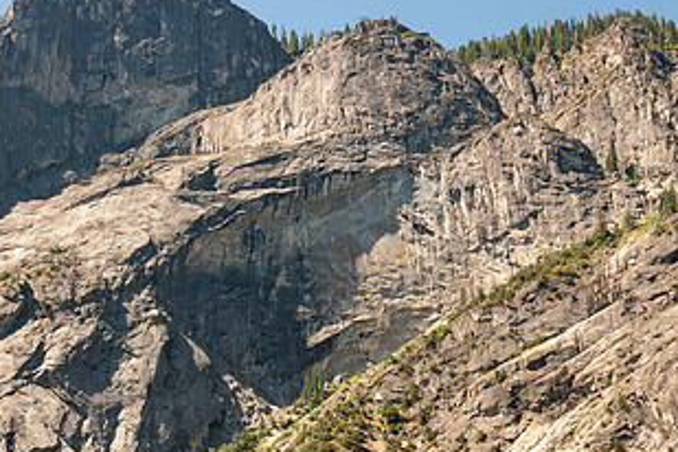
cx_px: 325
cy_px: 355
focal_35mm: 57
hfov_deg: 35.0
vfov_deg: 23.5
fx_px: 1073
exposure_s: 1/250
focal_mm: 10.18
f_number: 7.1
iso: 100
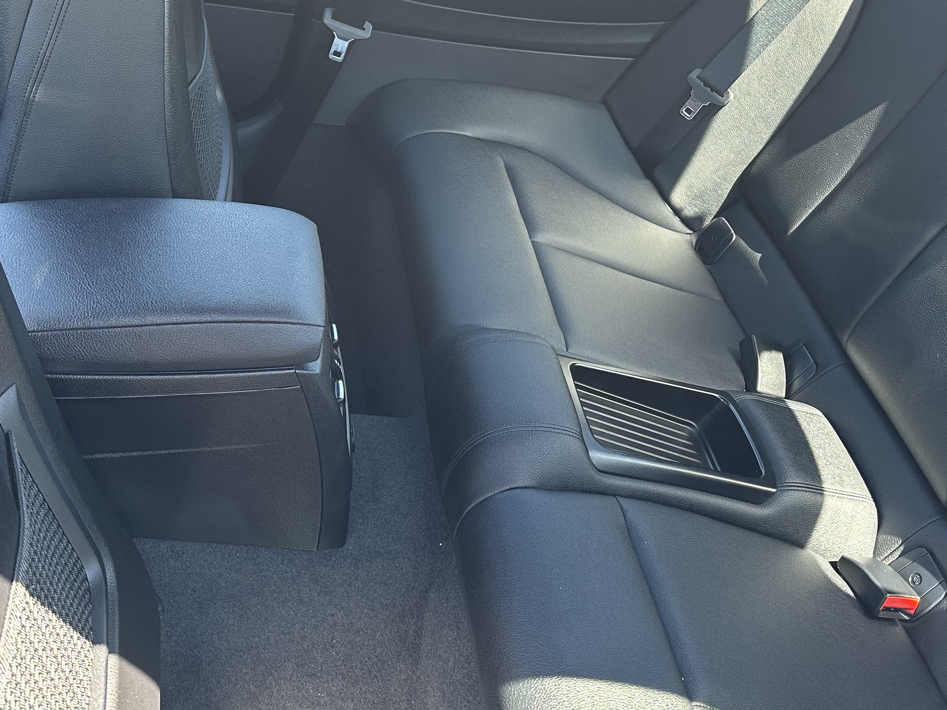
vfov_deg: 35.3
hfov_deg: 46.8
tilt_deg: -30.0
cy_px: 188
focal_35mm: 40
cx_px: 488
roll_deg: -13.9
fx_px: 1094
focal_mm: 6.86
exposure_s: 1/130
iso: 125
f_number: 1.78
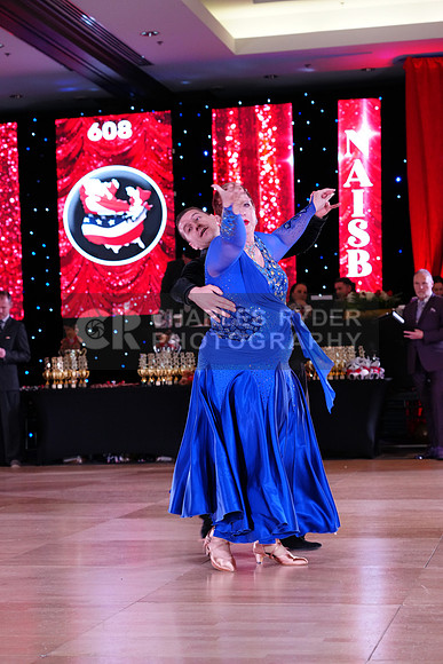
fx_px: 1365
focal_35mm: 74
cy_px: 332
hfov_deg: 18.4
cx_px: 222
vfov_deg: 27.3
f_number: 4.5
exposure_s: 1/250
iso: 2500
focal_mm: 74
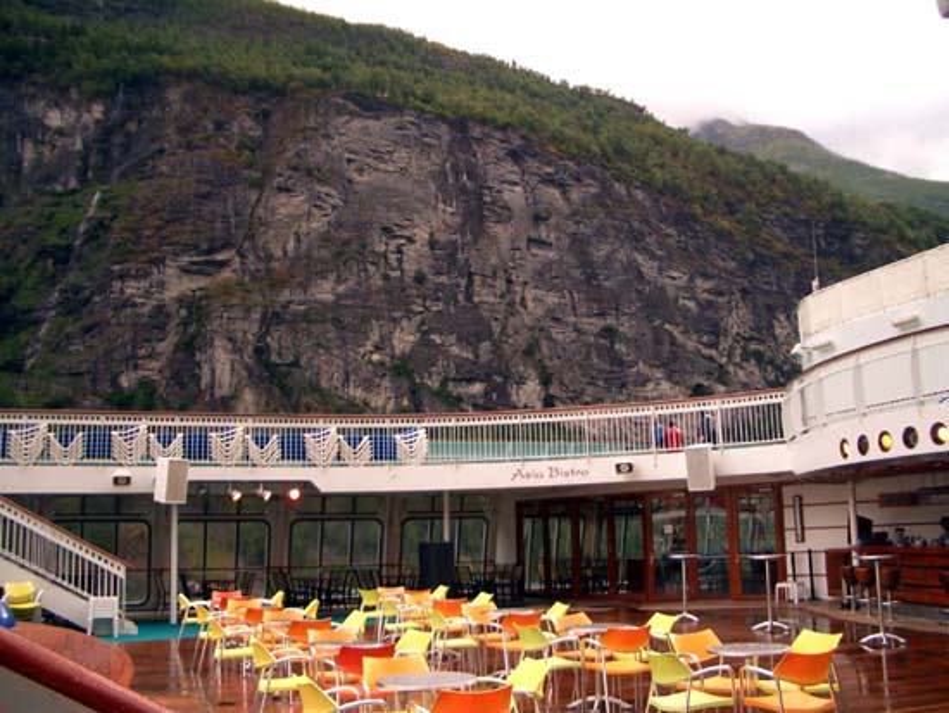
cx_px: 474
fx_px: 960
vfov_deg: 40.7
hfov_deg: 52.6
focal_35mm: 35
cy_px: 356
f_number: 2.6
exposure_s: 1/160
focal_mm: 5.8
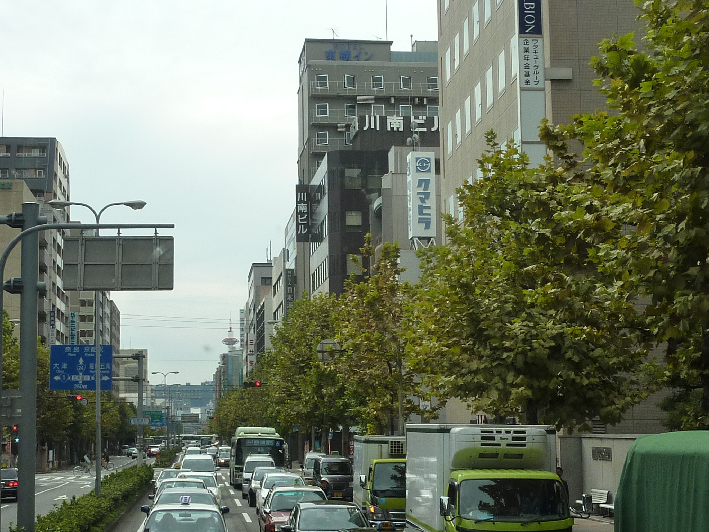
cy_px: 266
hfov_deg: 30.7
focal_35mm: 63
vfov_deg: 23.3
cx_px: 354
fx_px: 1290
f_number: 4
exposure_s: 1/125
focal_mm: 5.7
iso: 125
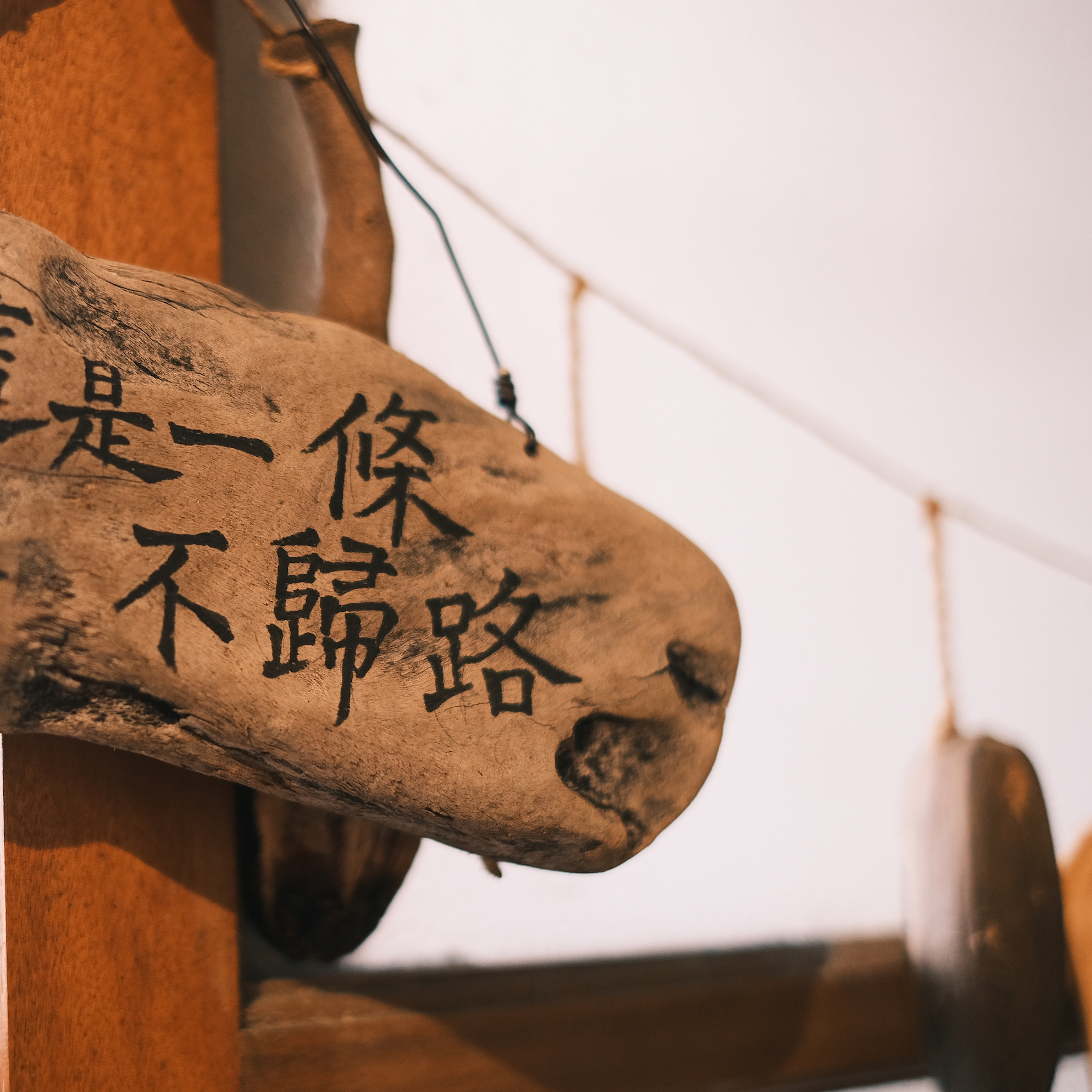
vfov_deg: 25.4
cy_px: 545
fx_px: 2427
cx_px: 303
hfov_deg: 25.1
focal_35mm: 68
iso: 640
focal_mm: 35
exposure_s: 1/125
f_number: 1.4
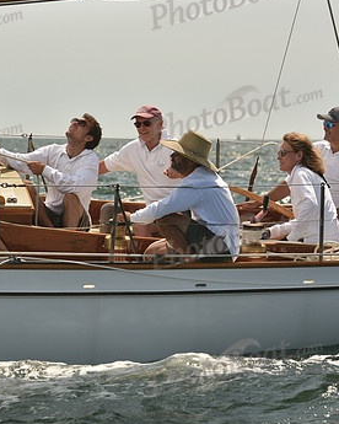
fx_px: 2571
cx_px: 87
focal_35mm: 205
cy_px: 192
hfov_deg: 7.5
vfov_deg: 9.4
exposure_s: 1/1250
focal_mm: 130
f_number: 6.3
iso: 320
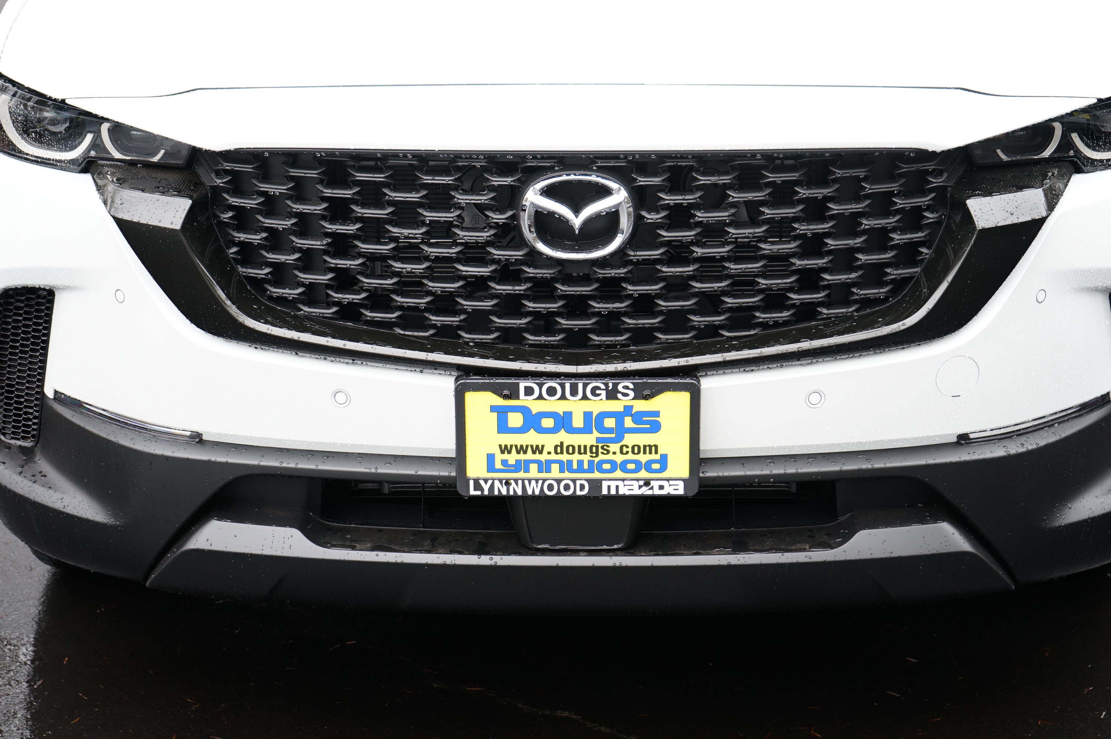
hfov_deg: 30.5
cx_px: 556
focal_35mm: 66
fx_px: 2035
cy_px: 370
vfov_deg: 20.6
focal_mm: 66
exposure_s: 1/80
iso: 640
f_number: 5.6
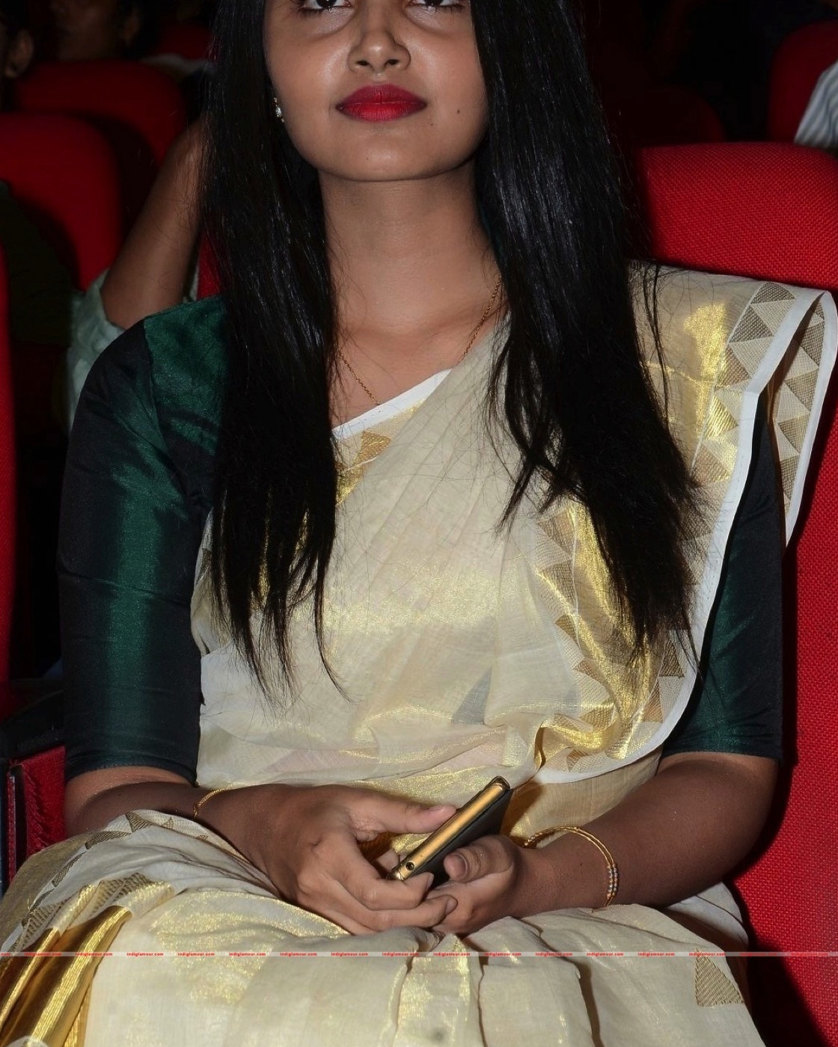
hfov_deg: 12.9
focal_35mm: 120
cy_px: 421
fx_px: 3720
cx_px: 400
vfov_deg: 16.0
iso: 500
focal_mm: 66
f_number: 9
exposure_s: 1/125
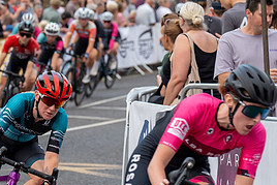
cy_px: 70
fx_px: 1917
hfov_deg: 8.2
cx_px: 45
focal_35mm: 249
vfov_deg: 5.5
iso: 800
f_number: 4
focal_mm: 95
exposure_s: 1/800
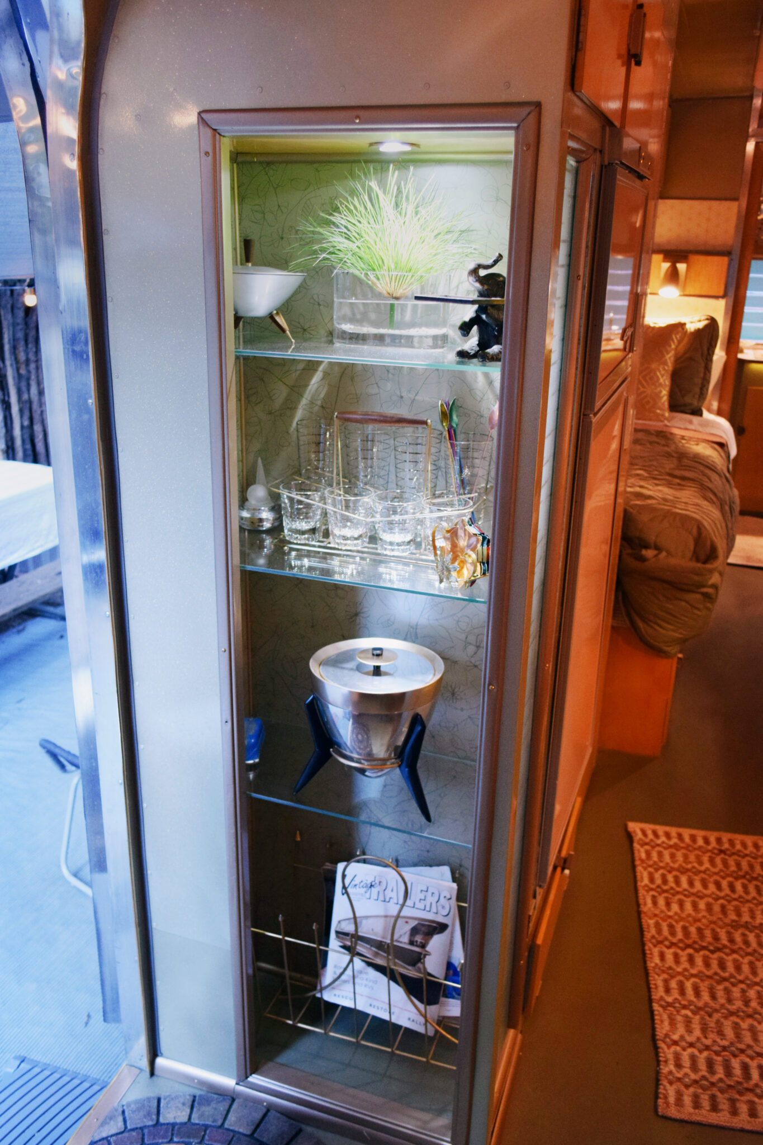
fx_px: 954
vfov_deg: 61.9
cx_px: 382
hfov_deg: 43.6
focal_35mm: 30
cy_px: 572
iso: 1100
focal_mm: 20
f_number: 3.8
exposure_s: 1/60
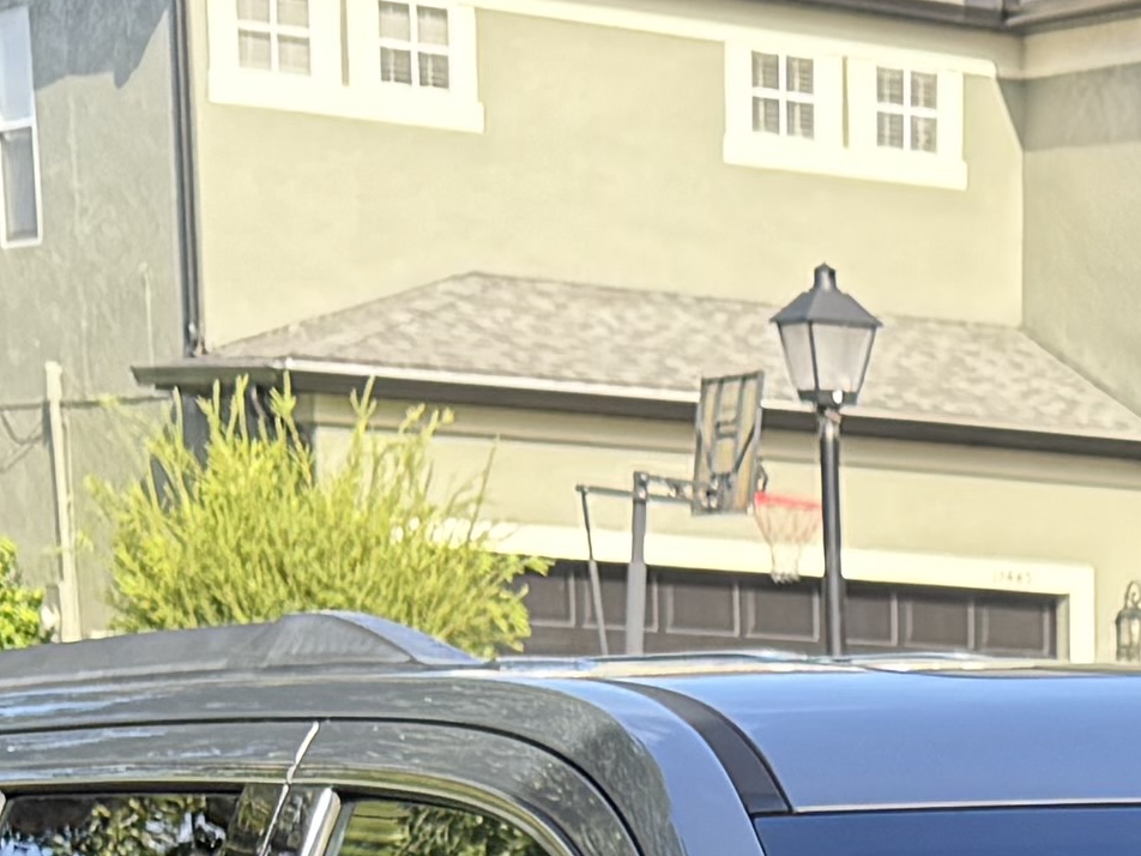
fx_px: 4746
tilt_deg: -18.7
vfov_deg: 8.7
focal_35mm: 144
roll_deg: -3.2
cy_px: 2502
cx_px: 1712
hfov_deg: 13.0
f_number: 1.78
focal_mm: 6.76
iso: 80
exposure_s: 1/456
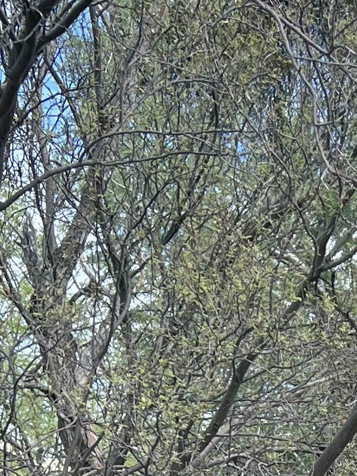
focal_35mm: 130
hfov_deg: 10.6
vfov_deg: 13.7
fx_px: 1787
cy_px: 830
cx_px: 687
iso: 50
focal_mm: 5.7
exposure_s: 1/628
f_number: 1.5
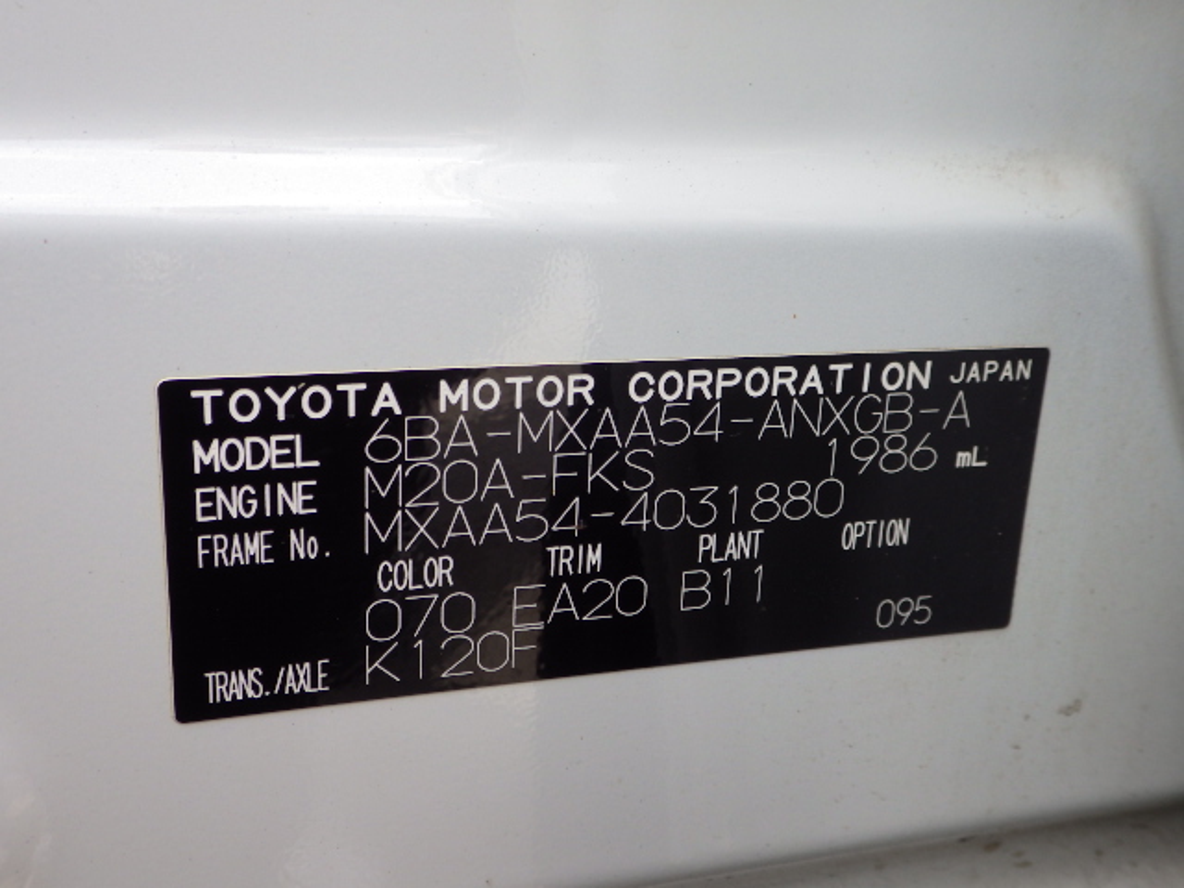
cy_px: 444
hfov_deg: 51.4
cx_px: 592
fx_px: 1231
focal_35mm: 36
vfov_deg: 39.7
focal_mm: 6.4
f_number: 3.5
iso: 125
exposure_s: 1/250
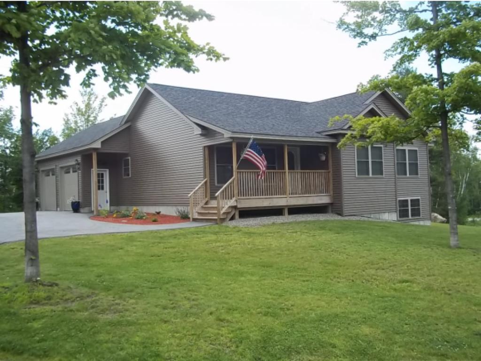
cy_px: 180
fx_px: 500
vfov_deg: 39.7
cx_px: 240
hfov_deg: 51.3
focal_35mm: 36
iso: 80
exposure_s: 1/320
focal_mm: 6.5
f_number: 3.1
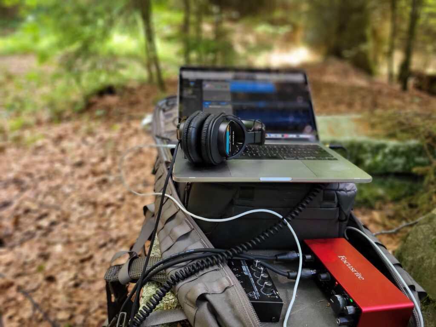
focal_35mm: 26
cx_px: 218
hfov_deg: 67.3
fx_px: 327
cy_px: 164
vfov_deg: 53.1
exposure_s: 1/50
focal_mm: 5.4
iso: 250
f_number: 1.8
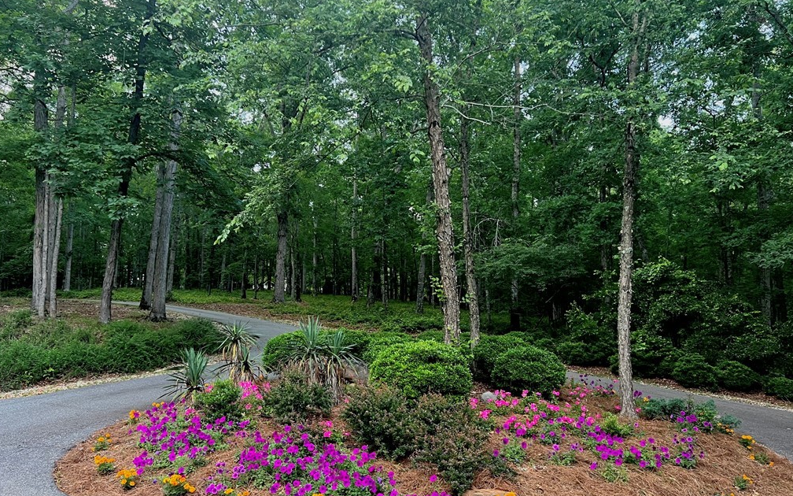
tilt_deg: +8.4
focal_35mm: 28
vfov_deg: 44.5
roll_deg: +1.2
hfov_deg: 66.5
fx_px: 605
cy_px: 272
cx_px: 397
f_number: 1.5
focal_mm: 5.7
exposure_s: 1/85
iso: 125
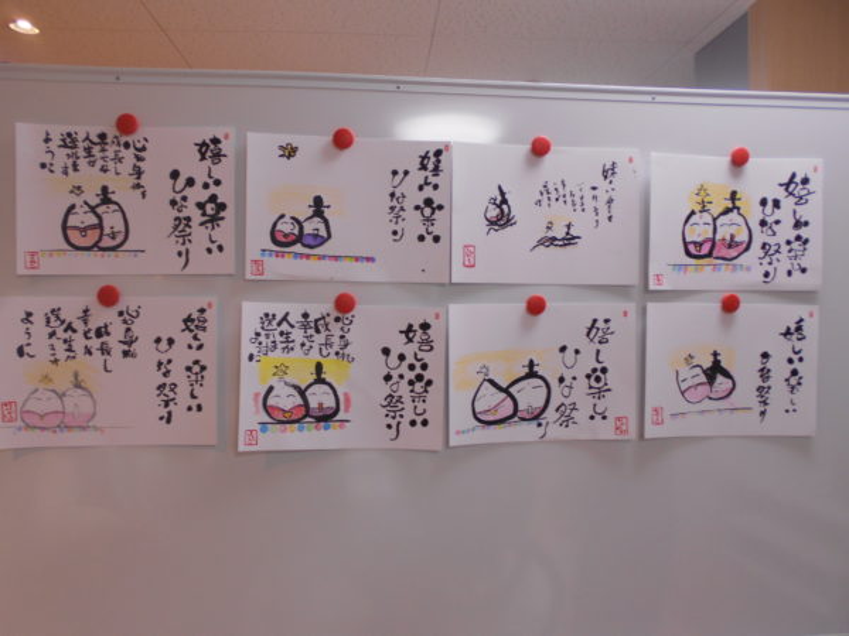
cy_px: 318
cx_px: 424
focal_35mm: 26
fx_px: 638
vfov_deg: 53.1
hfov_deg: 67.3
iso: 100
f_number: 3.2
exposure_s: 1/30
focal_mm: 4.6
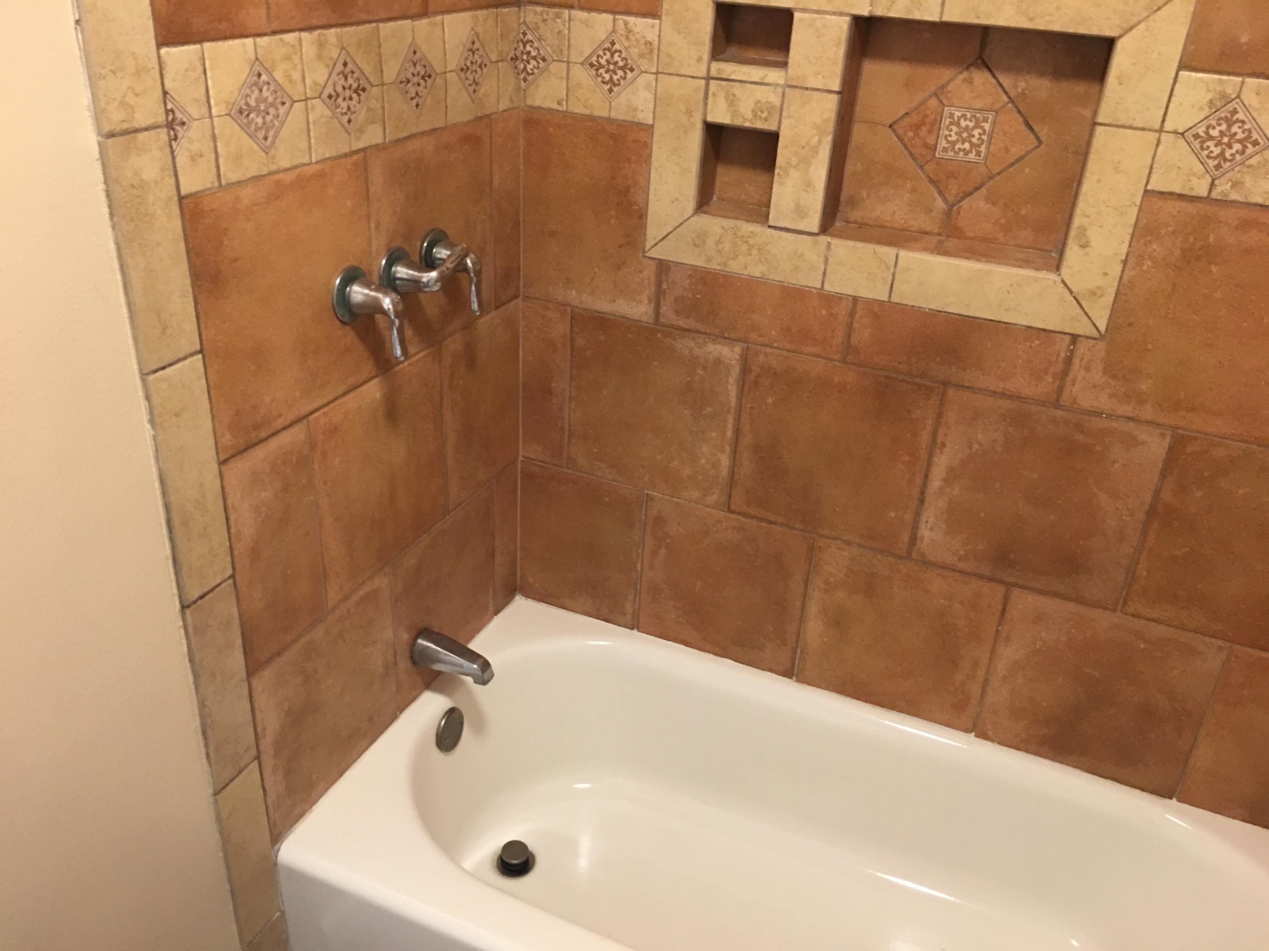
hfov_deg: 61.7
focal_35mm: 29
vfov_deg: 48.2
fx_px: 1063
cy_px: 476
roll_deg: -2.5
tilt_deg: -26.4
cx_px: 634
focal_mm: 4.15
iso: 100
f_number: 2.2
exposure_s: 1/15
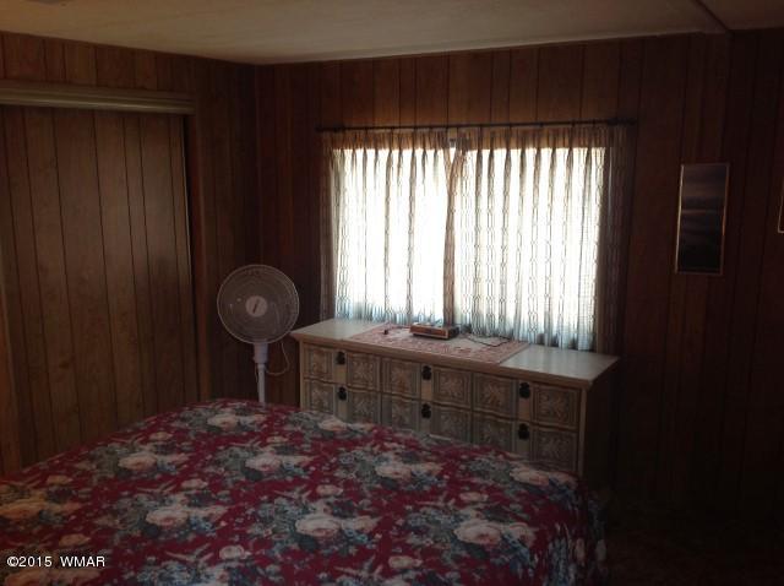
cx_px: 392
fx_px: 792
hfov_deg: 52.7
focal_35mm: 35
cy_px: 293
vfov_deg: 40.6
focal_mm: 4.28
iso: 125
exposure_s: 1/15
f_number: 2.4
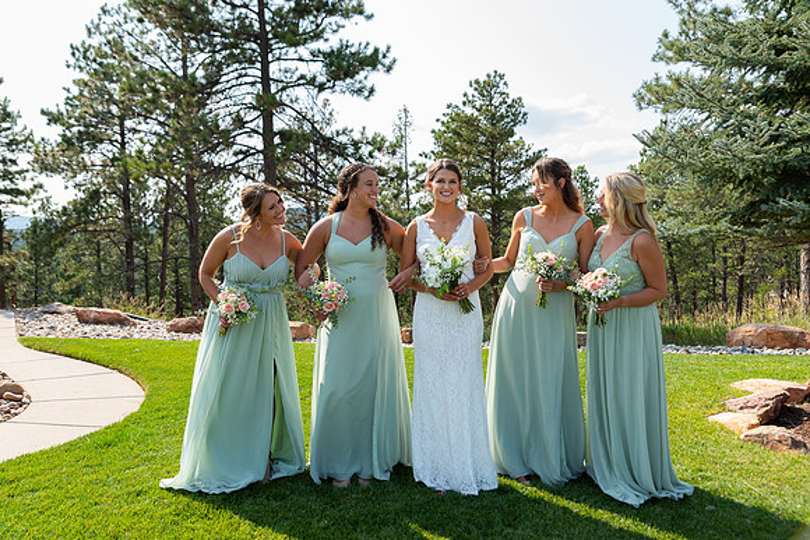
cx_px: 405
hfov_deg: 63.6
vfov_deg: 45.0
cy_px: 270
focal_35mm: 29
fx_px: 653
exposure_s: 1/160
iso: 80
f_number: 4.5
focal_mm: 29
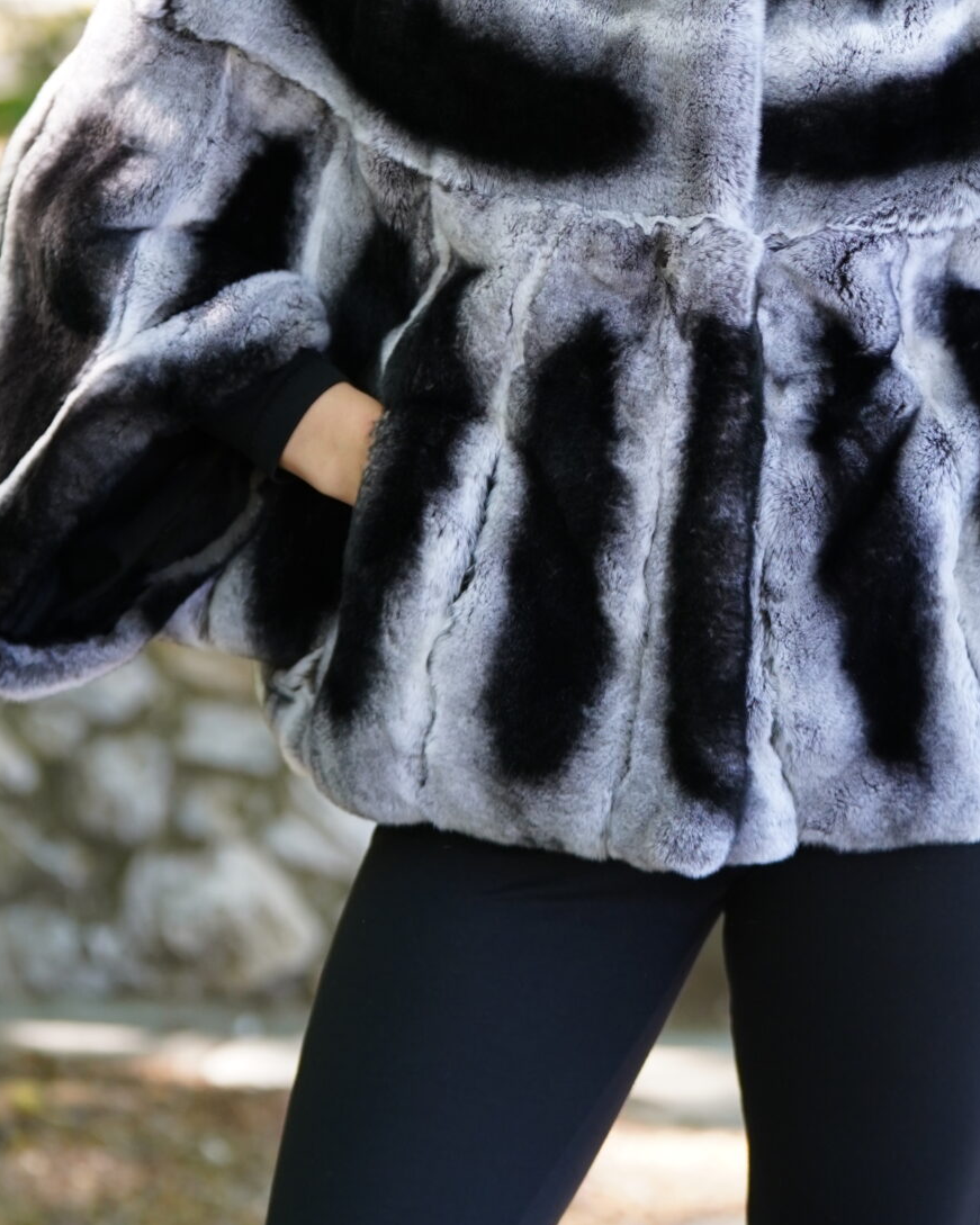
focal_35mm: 181
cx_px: 741
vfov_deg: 10.6
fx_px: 6563
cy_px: -1
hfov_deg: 8.5
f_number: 2.8
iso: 640
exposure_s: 1/320
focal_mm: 82
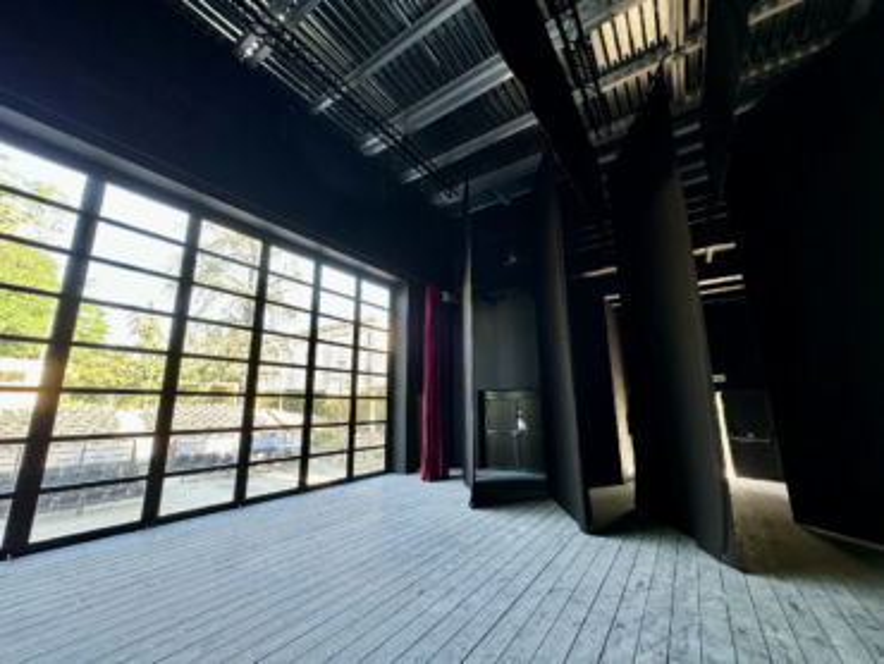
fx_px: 358
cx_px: 442
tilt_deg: +11.6
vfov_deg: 85.7
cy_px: 332
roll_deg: -0.1
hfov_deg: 102.0
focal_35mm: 14
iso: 320
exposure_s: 1/66
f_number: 2.2
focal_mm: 2.22
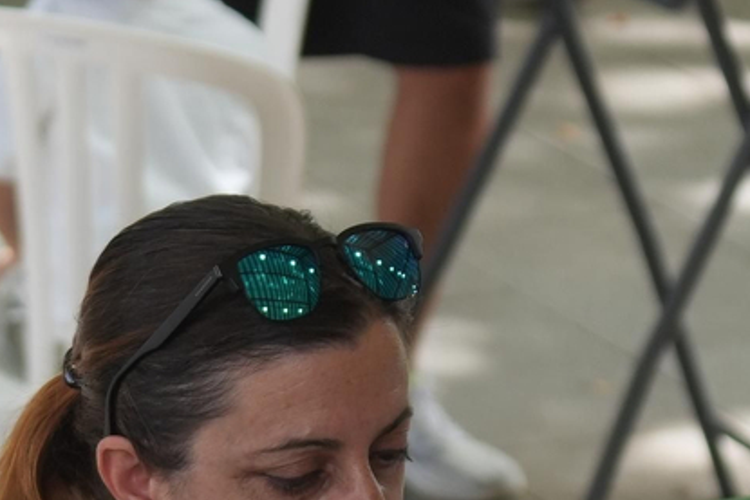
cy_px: 820
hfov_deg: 6.1
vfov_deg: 4.1
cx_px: 242
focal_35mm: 337
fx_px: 7023
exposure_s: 1/250
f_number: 4
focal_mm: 70
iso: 320
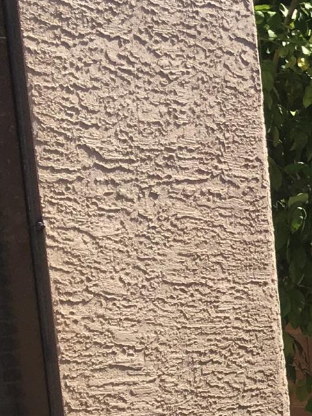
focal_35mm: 134
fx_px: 1610
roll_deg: +1.9
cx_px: 860
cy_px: 472
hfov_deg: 9.3
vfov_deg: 14.3
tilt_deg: -10.1
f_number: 2.2
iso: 25
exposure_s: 1/927
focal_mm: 4.15
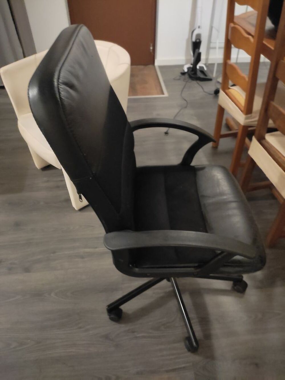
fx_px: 285
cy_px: 190
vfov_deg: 67.3
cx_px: 142
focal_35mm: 26
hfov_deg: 53.1
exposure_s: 1/17
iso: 2215
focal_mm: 4.74
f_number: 1.79
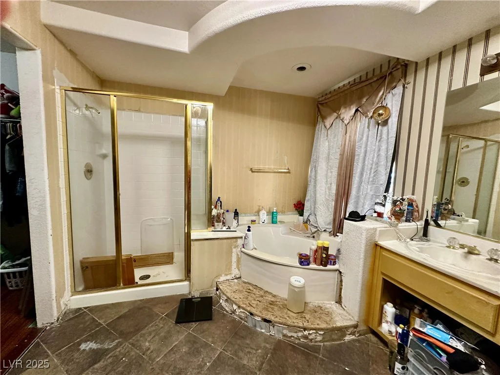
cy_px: 188
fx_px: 202
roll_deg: -1.8
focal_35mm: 14
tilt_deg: -6.2
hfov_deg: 102.1
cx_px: 250
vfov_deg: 85.7
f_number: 2.2
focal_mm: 2.22
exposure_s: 1/60
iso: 400
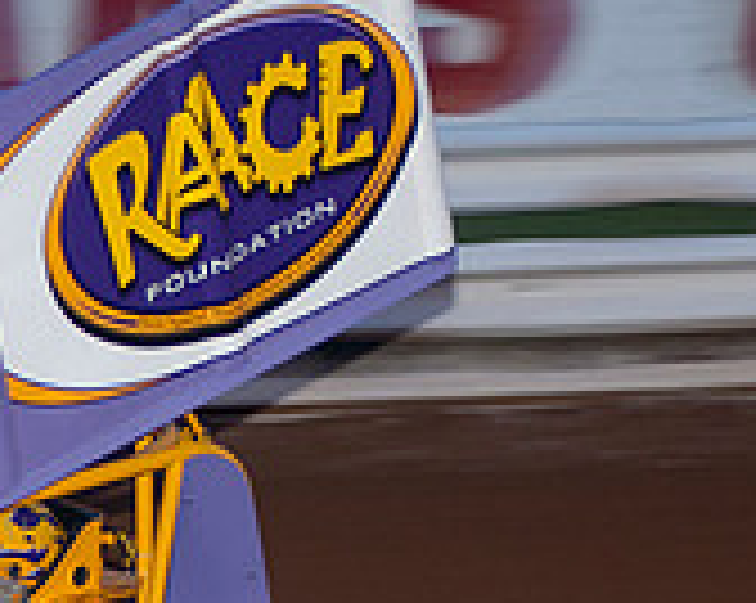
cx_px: -252
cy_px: 711
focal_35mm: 419
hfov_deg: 4.6
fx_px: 9364
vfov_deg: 3.7
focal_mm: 86
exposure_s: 1/250
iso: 250
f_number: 3.2
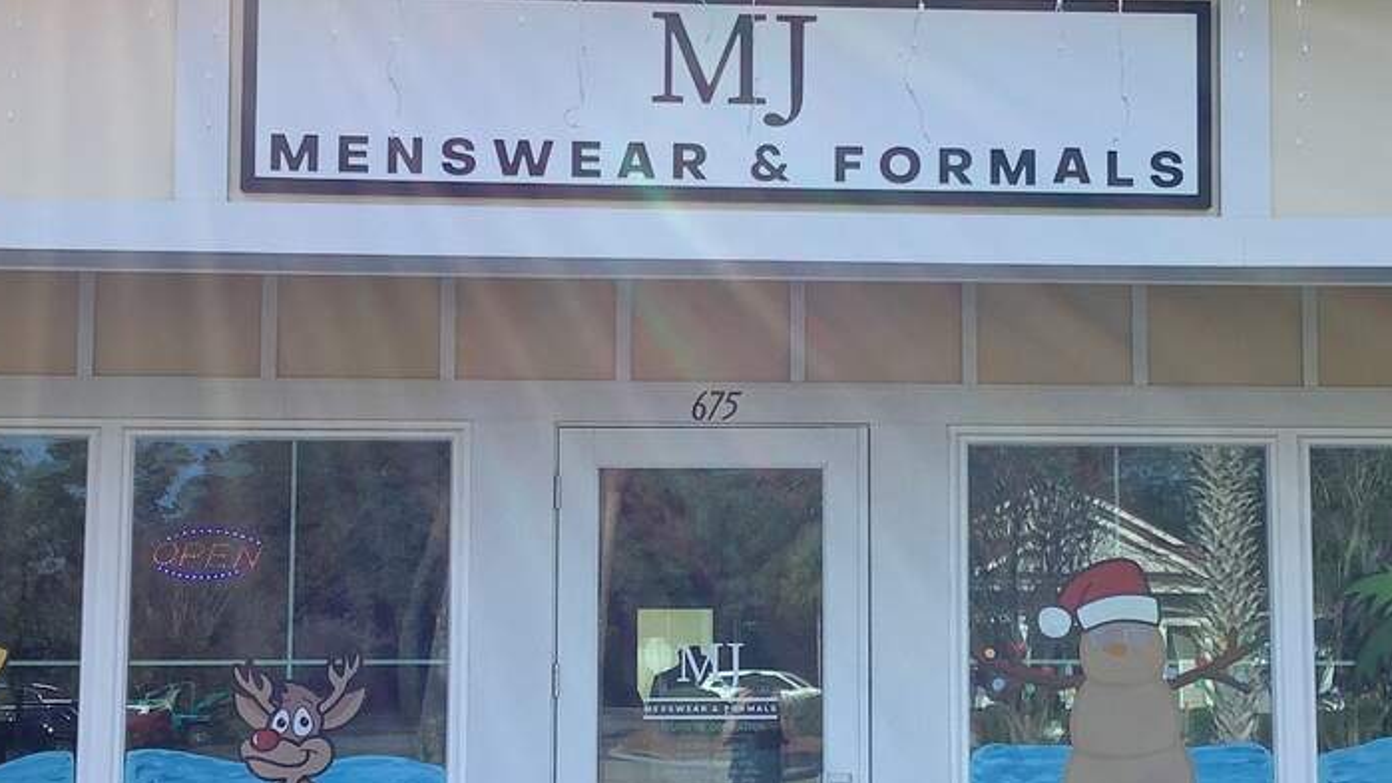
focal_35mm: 58
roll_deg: -0.6
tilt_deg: +4.4
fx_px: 2141
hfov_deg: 36.0
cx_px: 787
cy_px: 480
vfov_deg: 20.7
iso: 25
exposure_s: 1/586
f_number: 2.4
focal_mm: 3.3
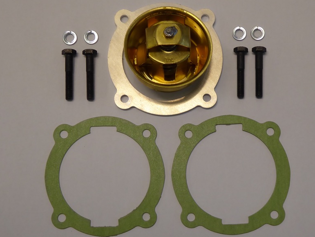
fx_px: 637
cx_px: 173
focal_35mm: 70
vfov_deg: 21.0
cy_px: 116
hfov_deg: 27.7
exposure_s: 1/60
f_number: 4.2
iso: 250
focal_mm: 10.3
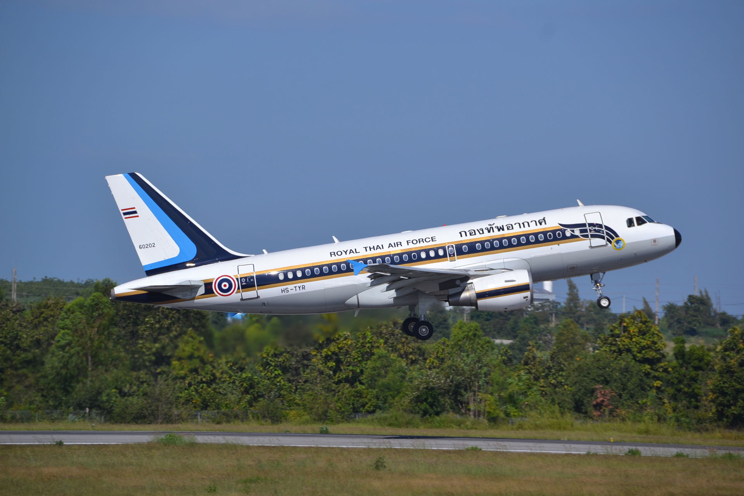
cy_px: 248
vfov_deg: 4.6
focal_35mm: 300
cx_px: 372
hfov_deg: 6.9
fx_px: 6200
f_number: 6.3
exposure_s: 1/800
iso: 100
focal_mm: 200
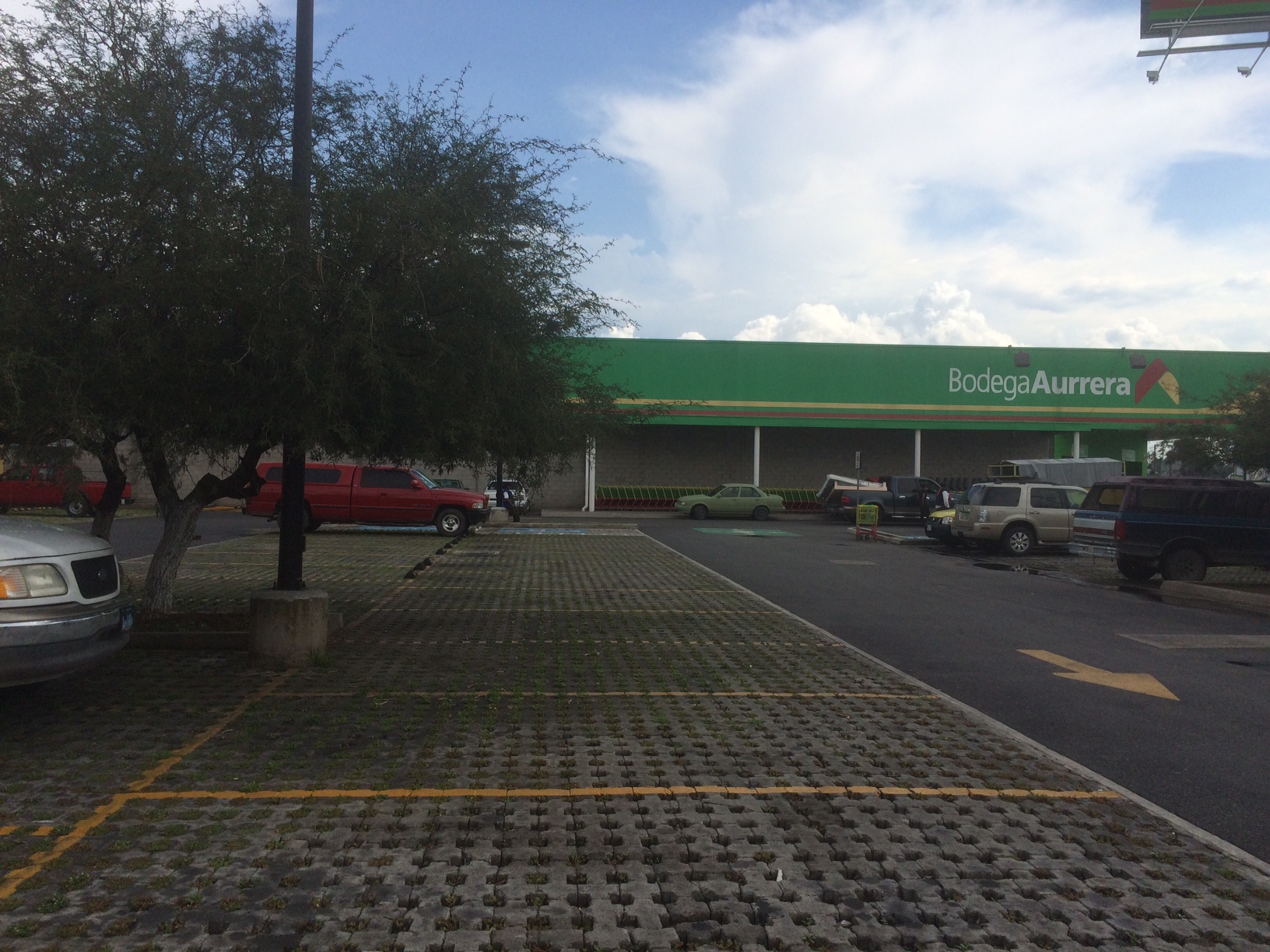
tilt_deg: -2.1
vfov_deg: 48.2
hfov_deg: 61.7
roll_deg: -0.3
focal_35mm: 29
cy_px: 476
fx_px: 1064
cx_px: 635
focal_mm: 4.15
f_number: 2.2
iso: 32
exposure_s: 1/3165
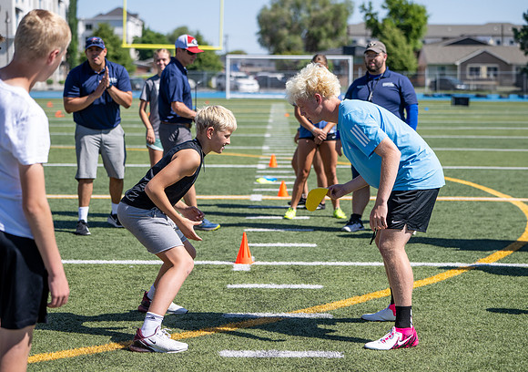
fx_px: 1099
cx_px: 280
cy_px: 186
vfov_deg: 19.2
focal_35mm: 74
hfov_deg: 27.0
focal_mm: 70
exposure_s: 1/800
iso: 50
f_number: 3.2
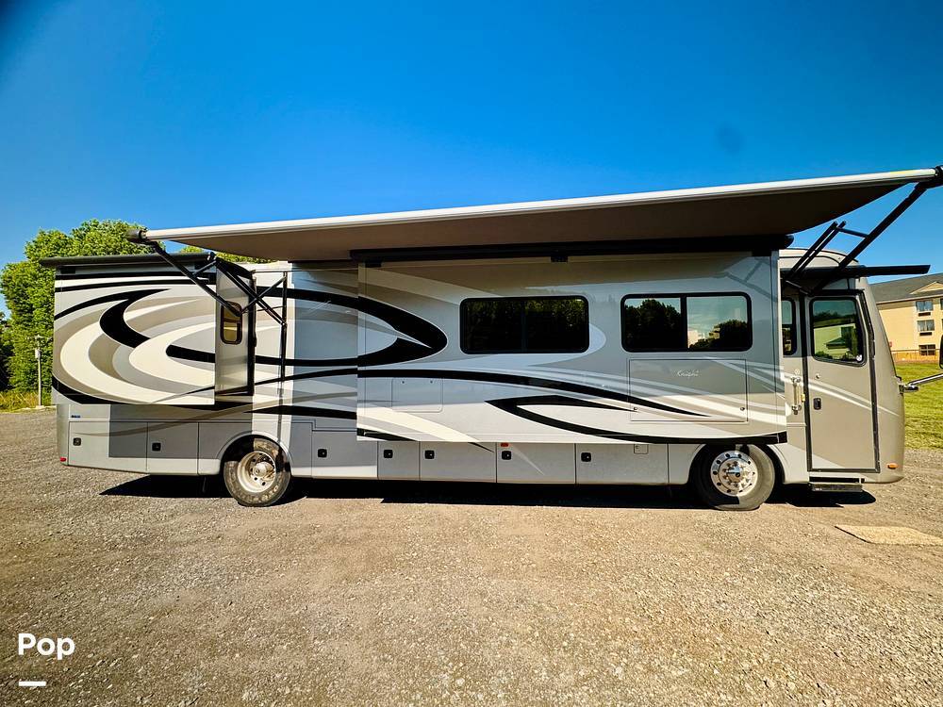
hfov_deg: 102.1
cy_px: 354
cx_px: 472
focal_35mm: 14
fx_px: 381
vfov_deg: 85.7
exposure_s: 1/99
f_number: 2.2
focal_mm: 2.22
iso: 160
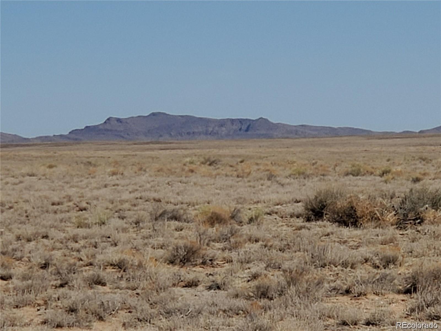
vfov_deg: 28.0
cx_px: 220
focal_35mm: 52
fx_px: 662
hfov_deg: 36.8
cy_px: 166
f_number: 2.4
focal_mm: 6
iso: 50
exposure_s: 1/1962
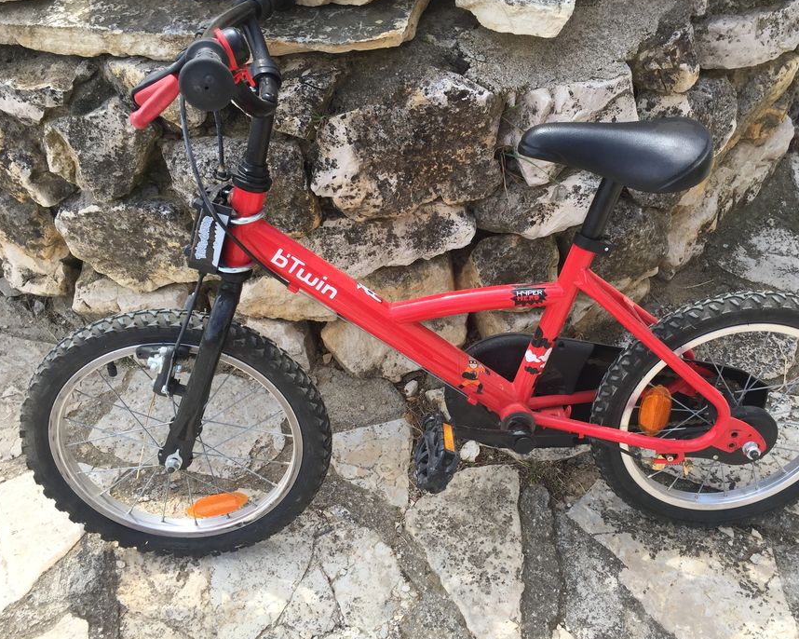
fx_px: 780
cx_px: 445
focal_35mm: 33
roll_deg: +3.5
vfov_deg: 44.5
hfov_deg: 54.1
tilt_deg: -44.9
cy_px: 324
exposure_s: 1/514
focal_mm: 4.15
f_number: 2.2
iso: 32
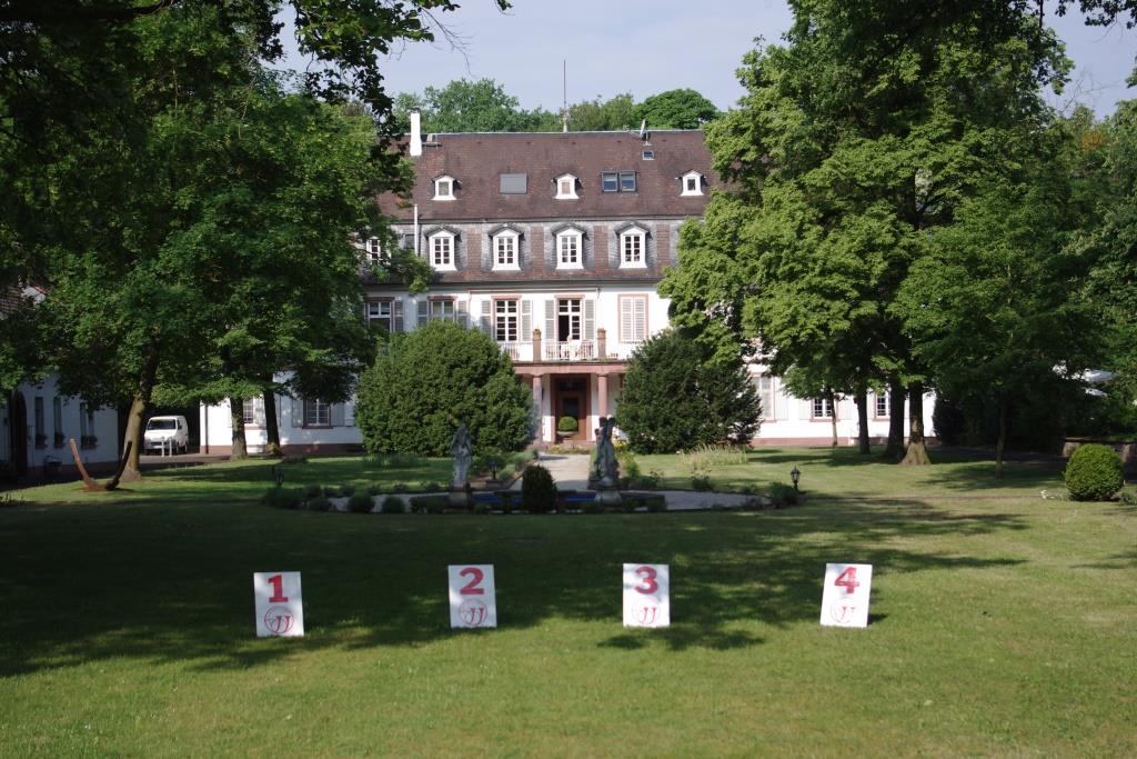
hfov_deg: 33.4
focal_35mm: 60
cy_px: 380
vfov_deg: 22.6
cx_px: 568
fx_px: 1895
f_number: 5.6
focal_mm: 40
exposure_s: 1/800
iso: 200
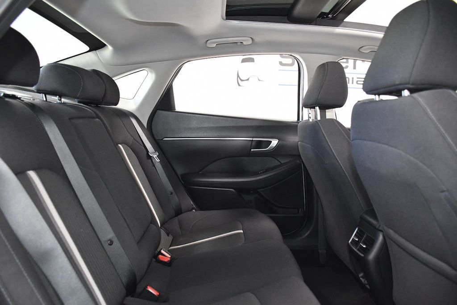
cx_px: 228
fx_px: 343
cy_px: 152
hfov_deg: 67.4
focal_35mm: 27
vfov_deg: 47.9
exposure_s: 1/160
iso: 2500
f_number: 3.5
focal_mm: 18
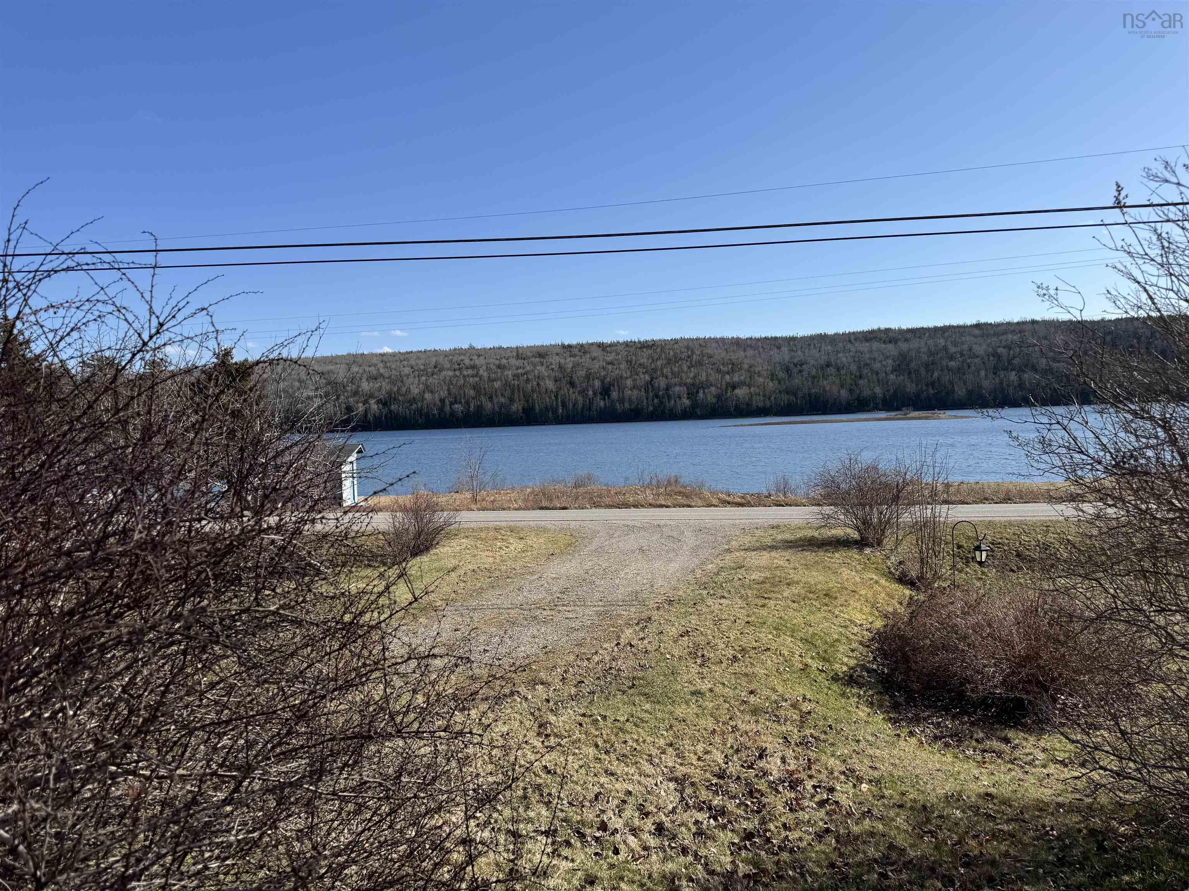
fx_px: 824
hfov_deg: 71.6
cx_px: 594
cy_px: 446
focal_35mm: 24
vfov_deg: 56.8
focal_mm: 6.76
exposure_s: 1/4975
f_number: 1.78
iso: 80
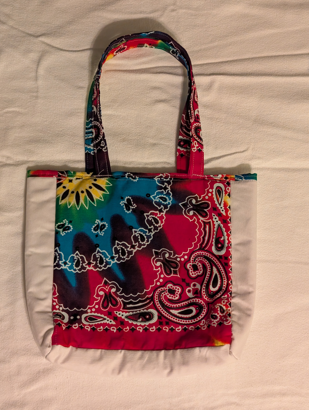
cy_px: 205
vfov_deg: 38.9
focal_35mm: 49
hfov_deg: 29.7
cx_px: 154
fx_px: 582
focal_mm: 6.9
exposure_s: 1/40
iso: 437
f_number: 1.68
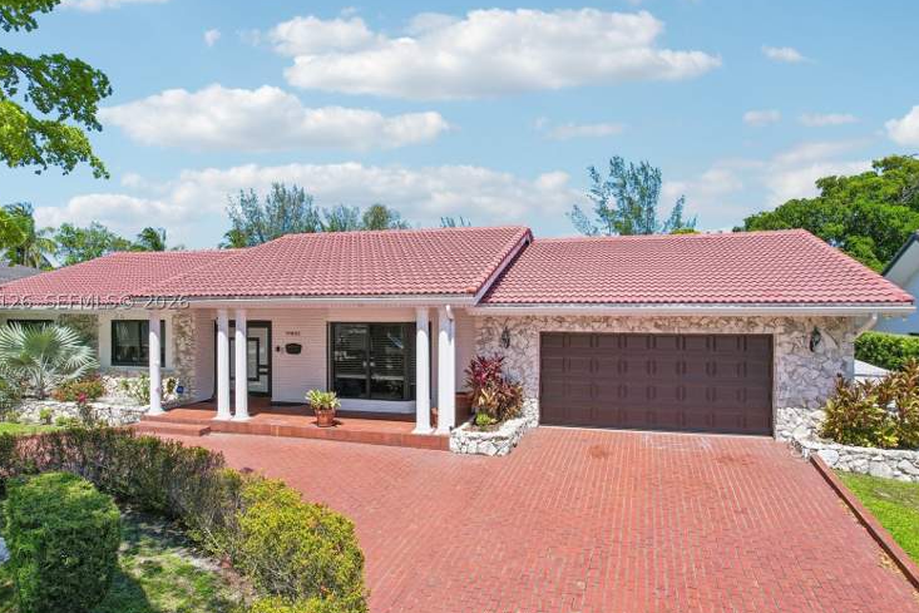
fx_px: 613
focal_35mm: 24
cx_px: 421
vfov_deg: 53.2
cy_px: 300
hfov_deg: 73.6
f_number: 2.8
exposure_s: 1/1500
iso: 100
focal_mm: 8.4
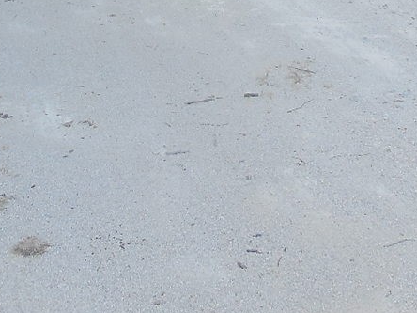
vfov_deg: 14.5
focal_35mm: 90
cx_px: 196
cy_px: -246
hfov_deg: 21.8
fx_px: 1084
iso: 125
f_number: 3.1
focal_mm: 4.5
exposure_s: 1/640
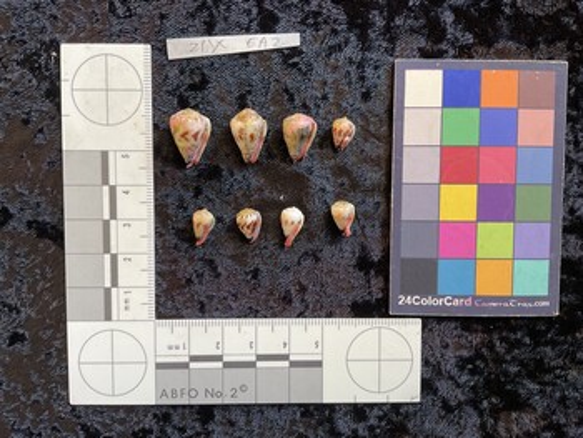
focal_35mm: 29
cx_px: 292
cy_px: 219
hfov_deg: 61.6
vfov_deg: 48.3
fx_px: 489
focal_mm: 3
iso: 50
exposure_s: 1/50
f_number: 1.8
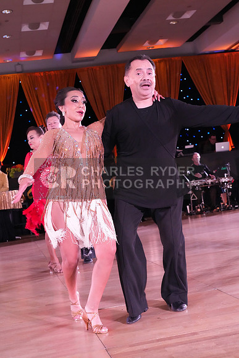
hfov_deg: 24.2
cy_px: 179
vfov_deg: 35.6
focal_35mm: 56
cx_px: 120
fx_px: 557
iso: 8000
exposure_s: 1/250
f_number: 7.1
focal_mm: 56
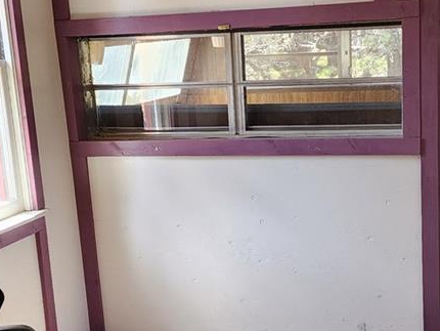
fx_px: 979
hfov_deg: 25.3
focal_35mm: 77
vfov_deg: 18.9
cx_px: 234
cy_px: 271
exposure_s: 1/180
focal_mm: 6.4
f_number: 1.8
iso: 160
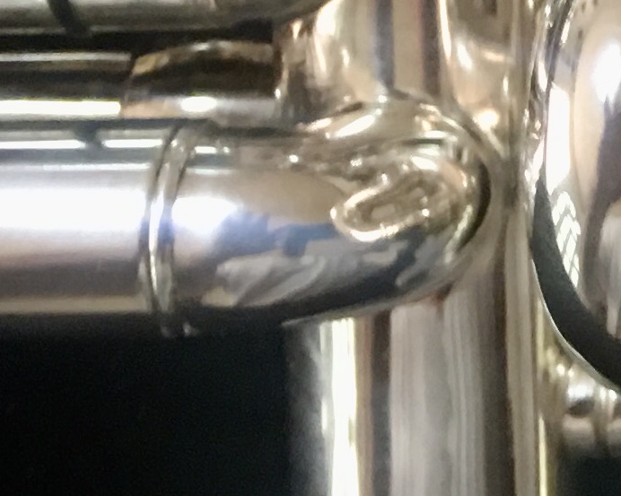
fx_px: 3031
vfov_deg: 8.9
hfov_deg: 10.9
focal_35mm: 165
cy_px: -480
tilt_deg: -75.7
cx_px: 1142
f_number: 2.2
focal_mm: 4.15
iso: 80
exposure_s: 1/10
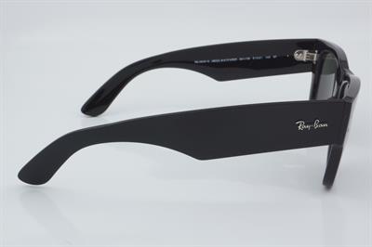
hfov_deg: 27.0
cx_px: 186
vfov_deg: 18.2
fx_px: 774
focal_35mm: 75
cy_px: 124
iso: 100
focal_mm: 50
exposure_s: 1/4
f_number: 32
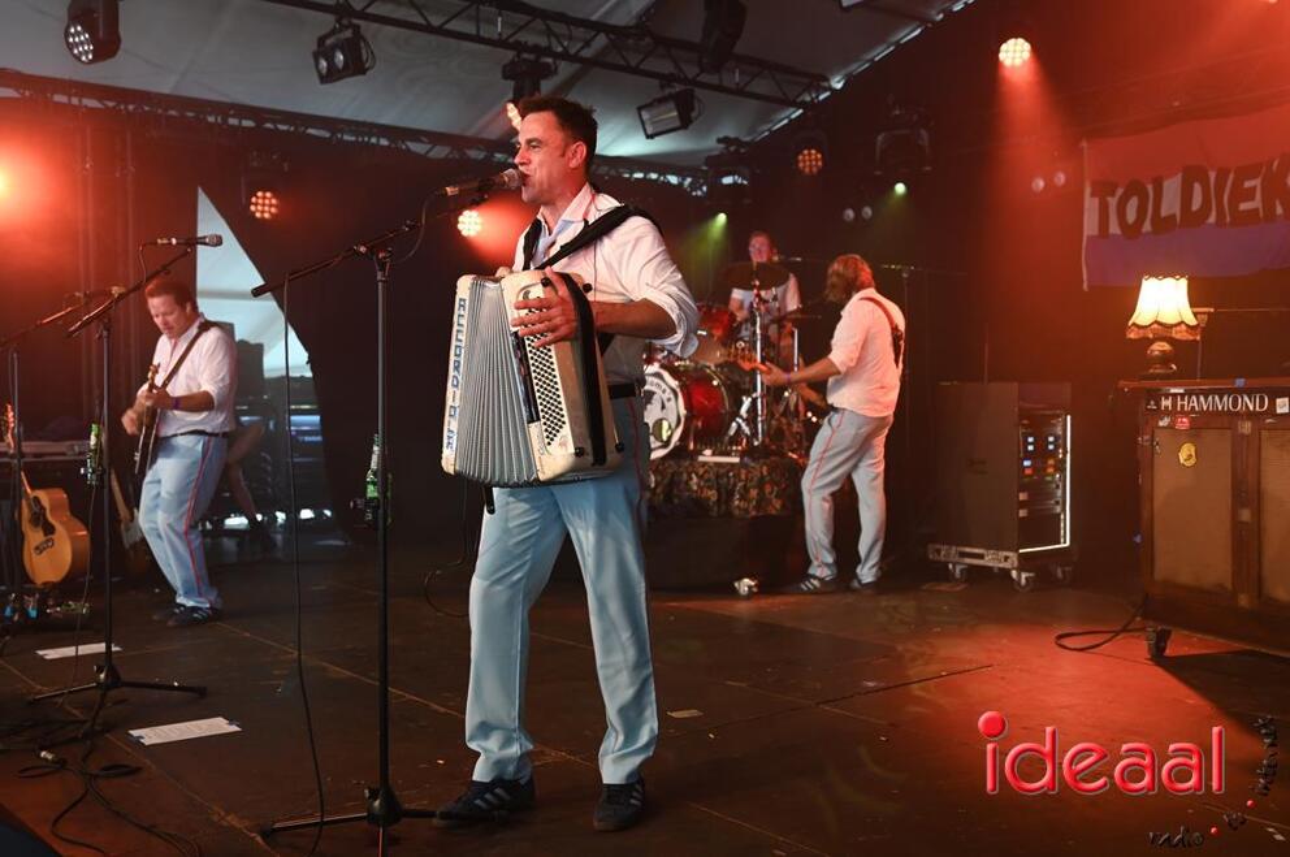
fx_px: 1289
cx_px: 645
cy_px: 428
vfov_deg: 36.8
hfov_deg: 53.2
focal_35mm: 36
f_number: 2.8
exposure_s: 1/30
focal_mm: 36
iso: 400
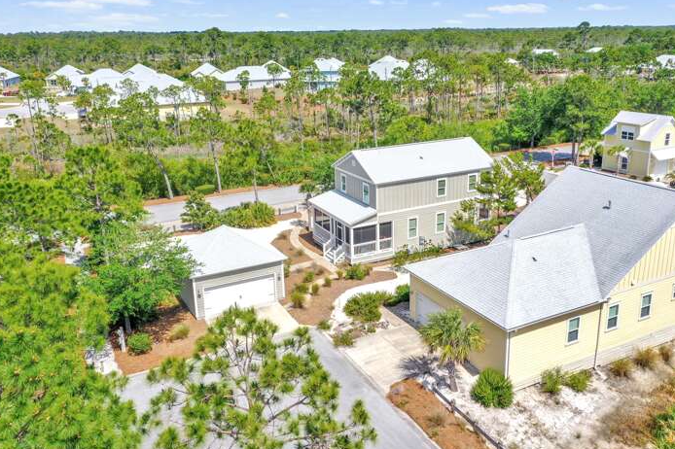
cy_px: 205
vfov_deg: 42.2
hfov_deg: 60.2
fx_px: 581
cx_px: 361
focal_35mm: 31
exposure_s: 1/400
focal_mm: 10.26
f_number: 5.6
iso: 100
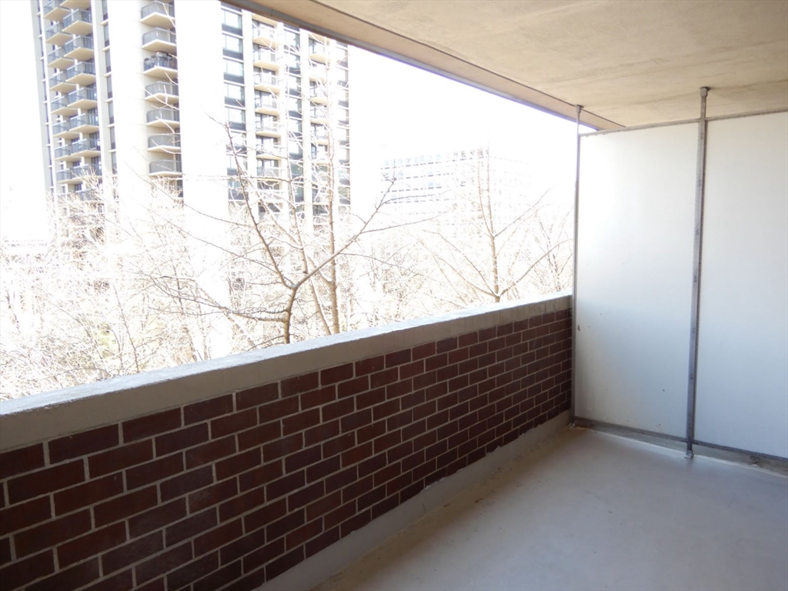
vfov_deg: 56.8
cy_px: 296
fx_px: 546
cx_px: 394
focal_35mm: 24
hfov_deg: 71.6
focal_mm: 4.3
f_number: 3.4
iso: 80
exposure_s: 1/50
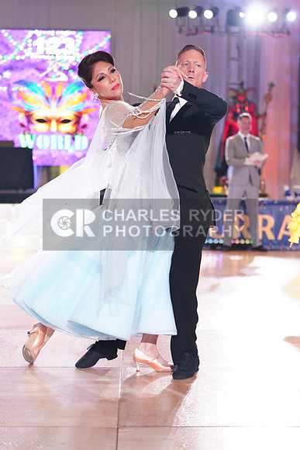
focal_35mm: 70
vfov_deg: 28.8
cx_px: 150
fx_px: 874
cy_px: 225
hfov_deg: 19.5
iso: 2500
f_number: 2.8
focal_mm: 70
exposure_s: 1/500
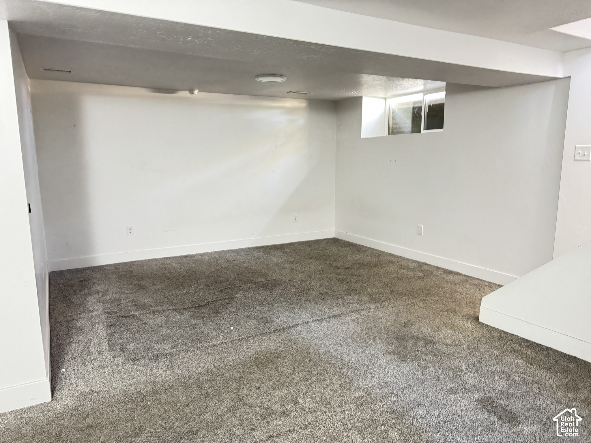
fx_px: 410
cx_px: 296
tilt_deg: -10.1
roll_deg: -0.1
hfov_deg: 71.6
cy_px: 222
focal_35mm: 24
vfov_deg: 56.8
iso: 1600
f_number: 1.78
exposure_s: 1/15
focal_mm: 6.76
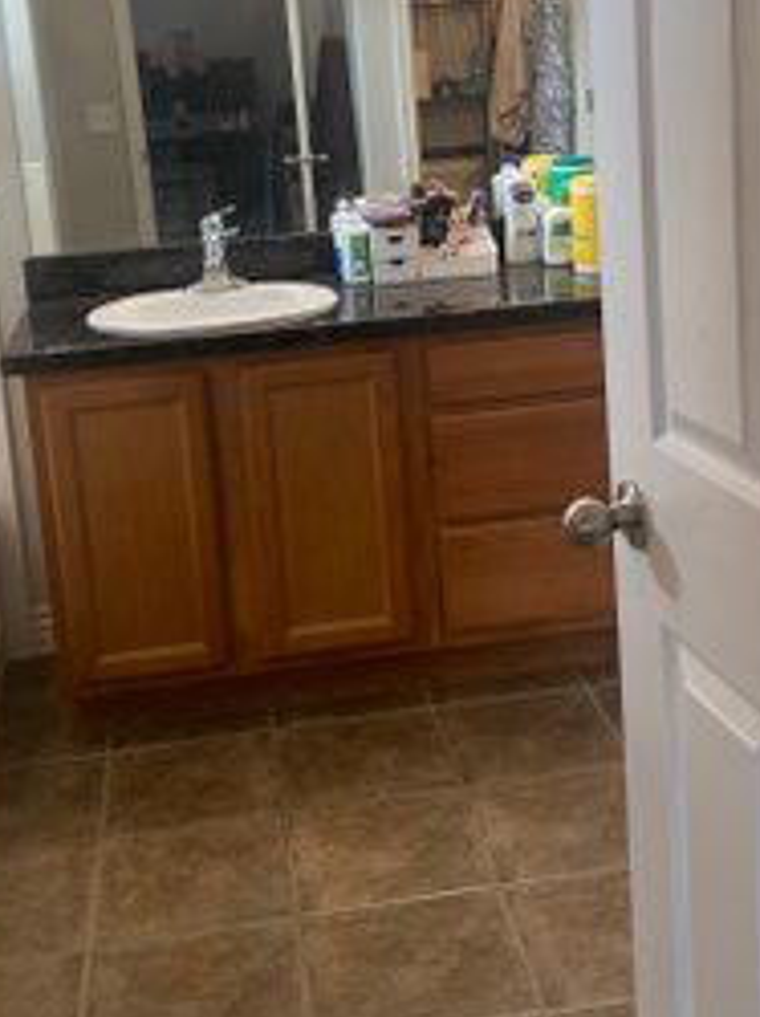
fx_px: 1466
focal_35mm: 50
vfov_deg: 37.5
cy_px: 285
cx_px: 415
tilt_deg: -7.9
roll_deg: +6.0
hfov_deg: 29.0
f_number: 1.8
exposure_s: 1/60
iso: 80
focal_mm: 4.25
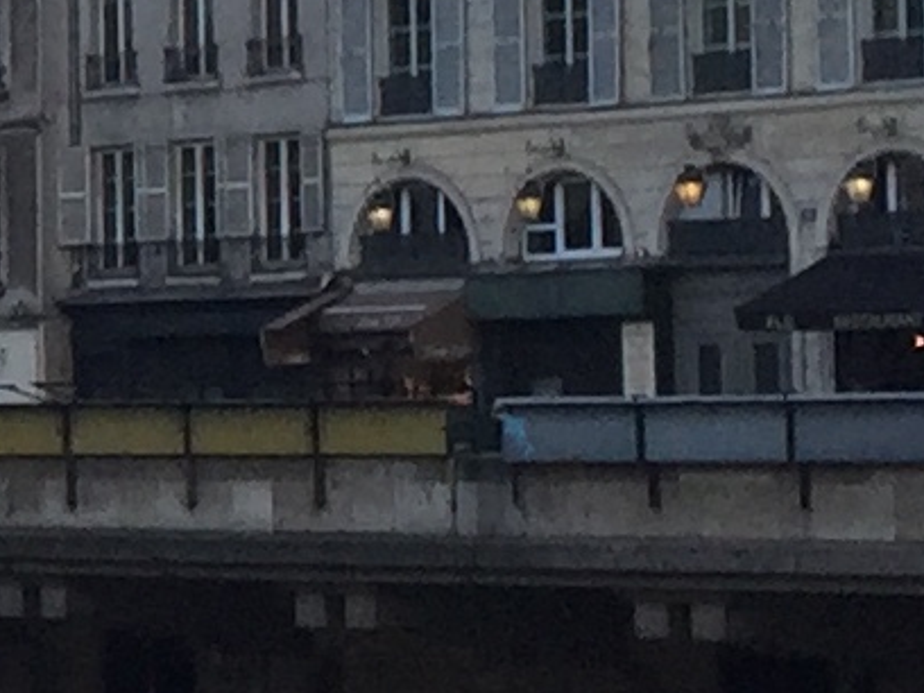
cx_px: -1456
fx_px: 6193
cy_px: 242
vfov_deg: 6.4
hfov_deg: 7.8
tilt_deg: +3.2
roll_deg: +0.0
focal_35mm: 232
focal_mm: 4.15
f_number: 2.2
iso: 32
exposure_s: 1/514
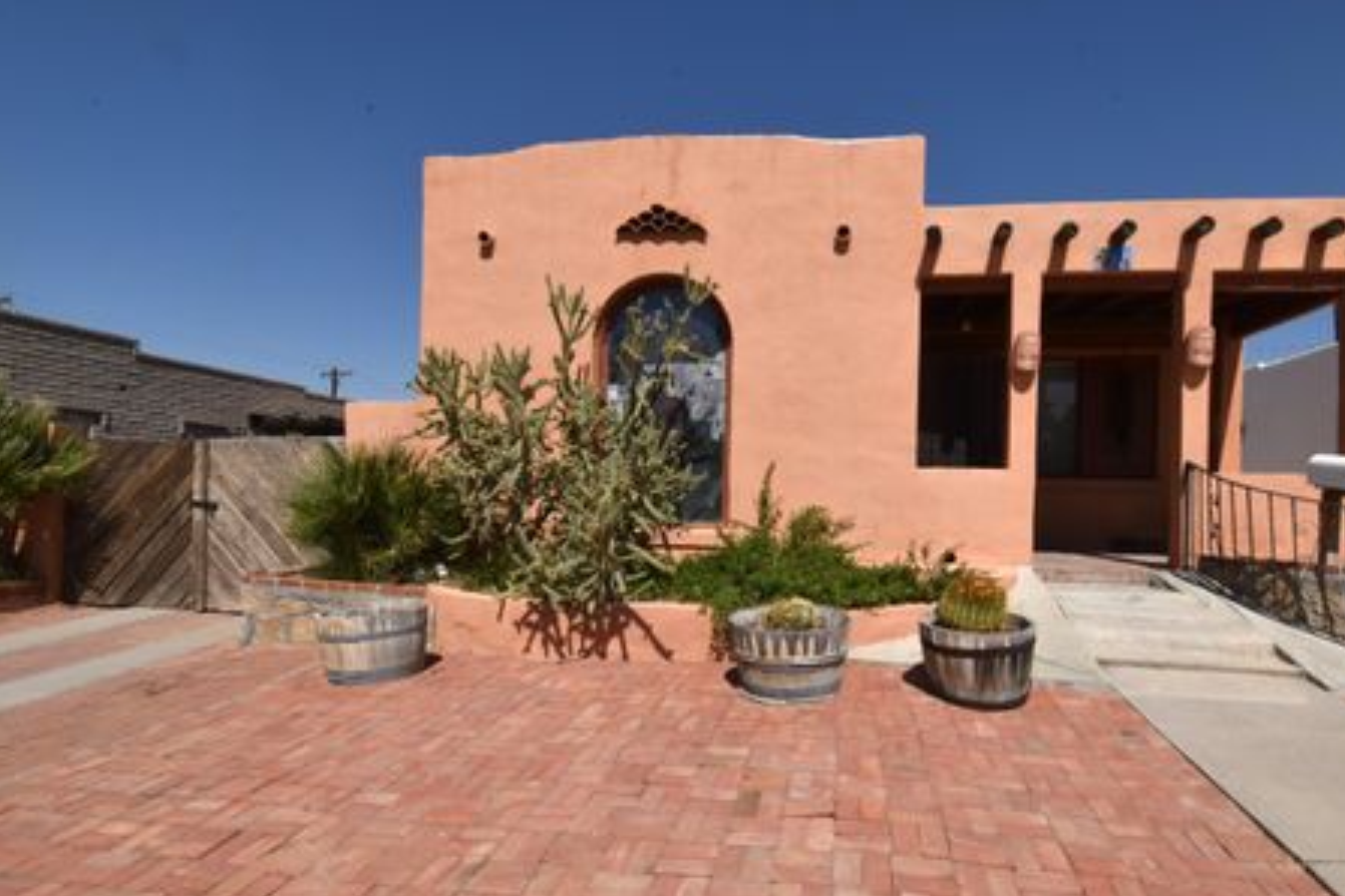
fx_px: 720
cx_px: 743
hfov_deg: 85.8
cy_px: 495
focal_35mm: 19
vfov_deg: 63.6
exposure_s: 1/100
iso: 100
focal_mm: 11.5
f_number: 22
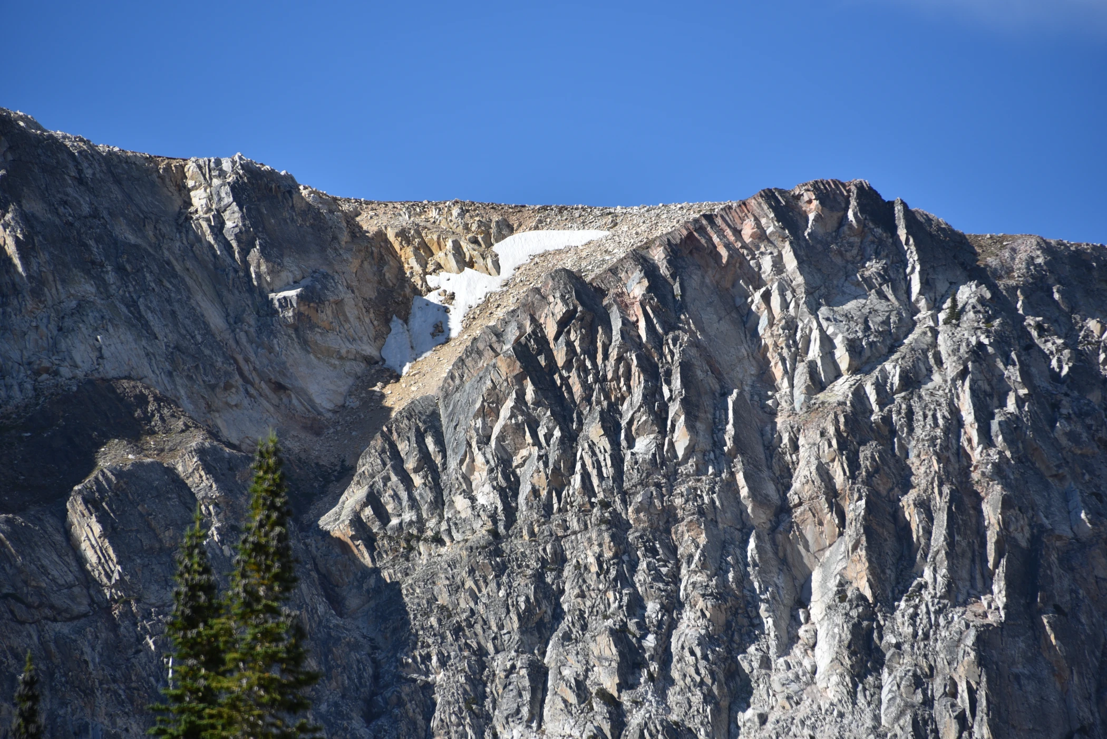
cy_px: 370
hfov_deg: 6.9
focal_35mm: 300
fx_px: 9228
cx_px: 554
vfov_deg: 4.6
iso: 200
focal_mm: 300
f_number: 6.3
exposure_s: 1/640
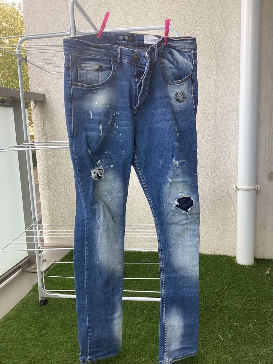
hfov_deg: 45.4
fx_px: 326
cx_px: 136
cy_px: 182
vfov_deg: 58.3
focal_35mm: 31
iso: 64
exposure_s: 1/120
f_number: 2.4
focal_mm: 3.3
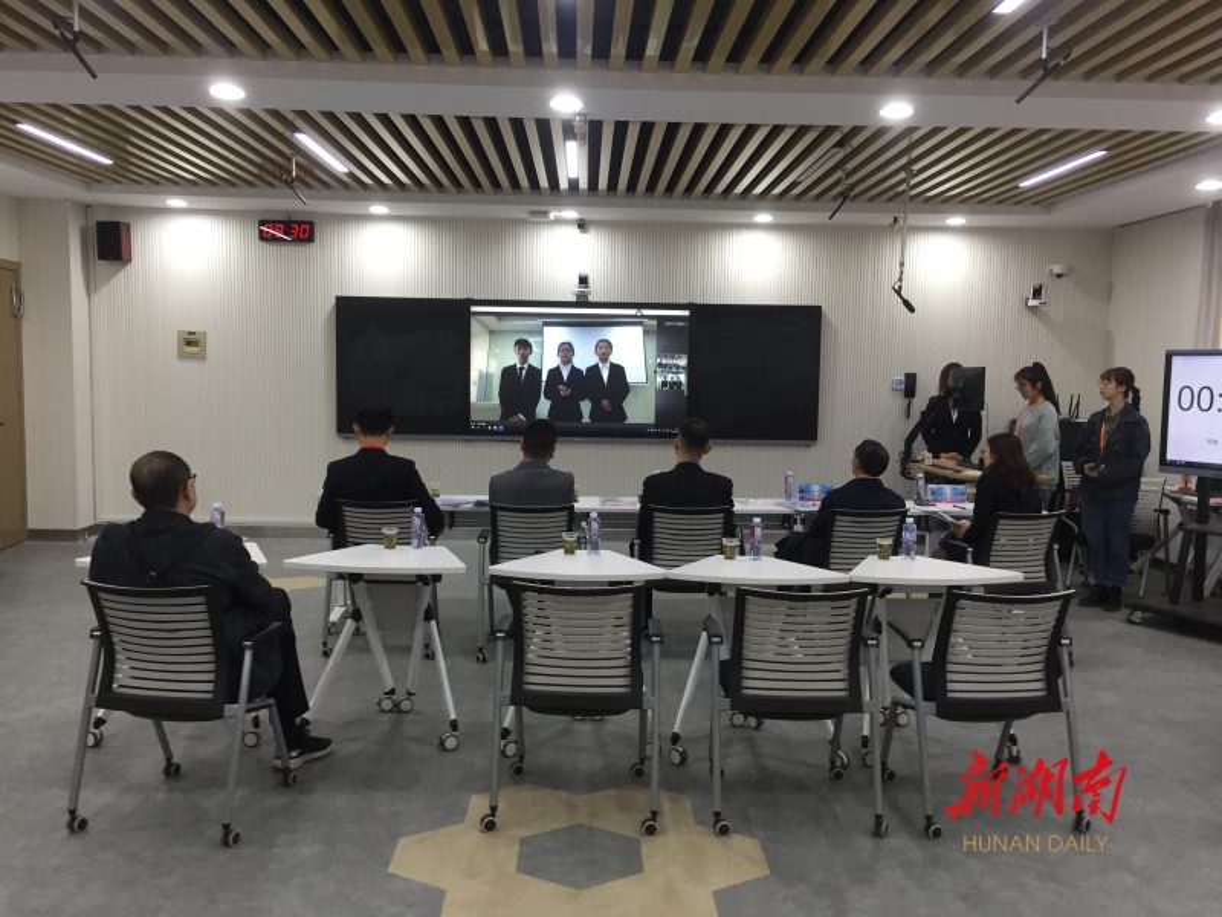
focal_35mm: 29
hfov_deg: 61.7
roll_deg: -2.0
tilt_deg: -4.5
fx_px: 1024
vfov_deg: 48.2
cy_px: 458
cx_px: 611
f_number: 2.2
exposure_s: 1/33
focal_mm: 4.15
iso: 50
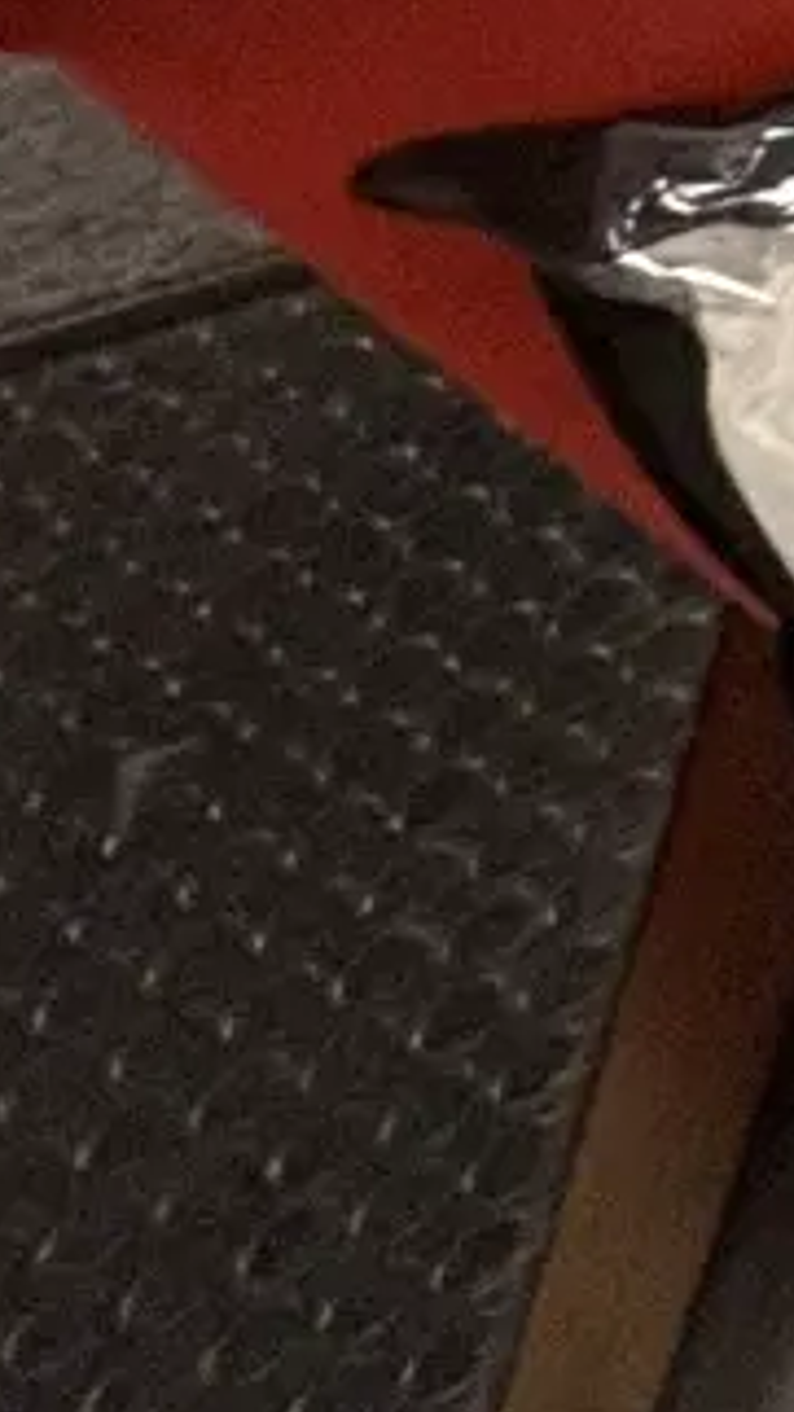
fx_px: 3408
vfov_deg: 18.5
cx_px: 4093
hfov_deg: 6.1
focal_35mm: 91
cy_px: -1105
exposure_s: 1/50
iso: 160
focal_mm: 2.22
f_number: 2.2
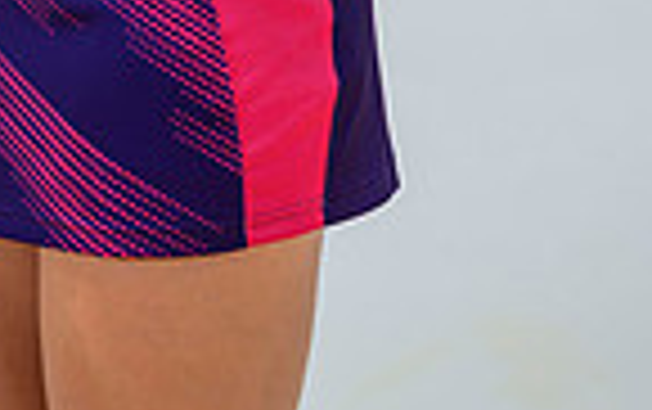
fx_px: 6475
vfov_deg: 3.6
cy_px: -595
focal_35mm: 364
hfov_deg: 5.8
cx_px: 139
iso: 500
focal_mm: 115
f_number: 3.5
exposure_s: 1/160
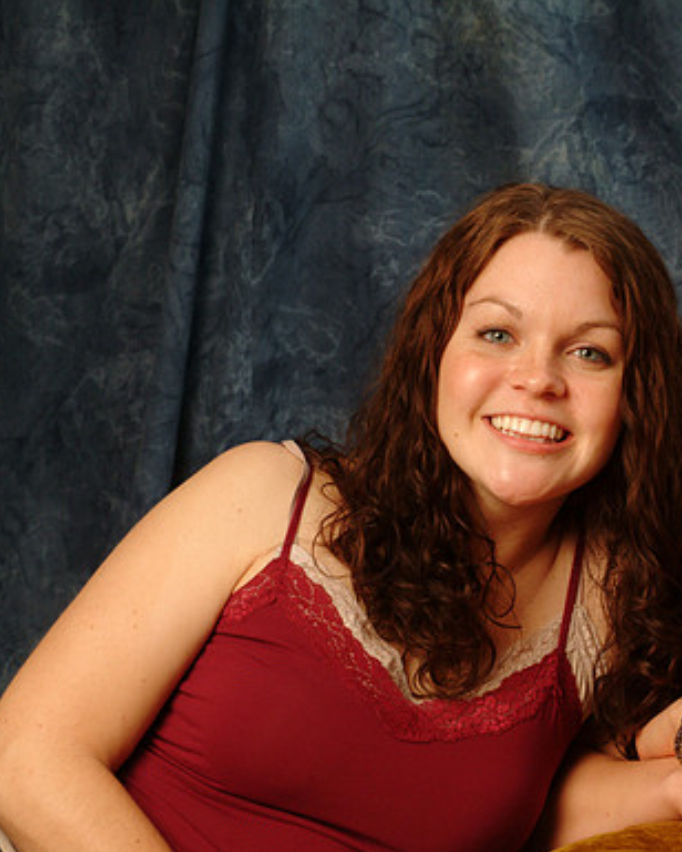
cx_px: 629
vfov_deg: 11.5
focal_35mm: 168
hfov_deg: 9.2
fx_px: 4231
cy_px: 427
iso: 400
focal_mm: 79
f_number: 13
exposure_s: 1/125
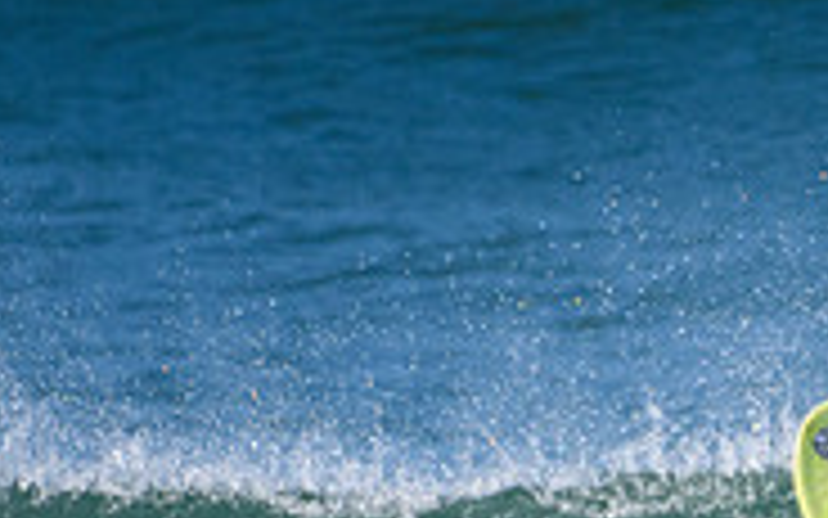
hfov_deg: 0.9
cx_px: 1246
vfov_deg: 0.5
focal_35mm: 2404
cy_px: 718
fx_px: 54248
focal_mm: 500
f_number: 5.6
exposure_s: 1/4000
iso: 640
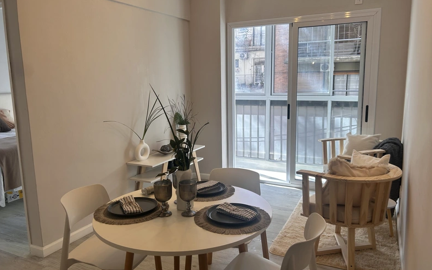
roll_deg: +0.9
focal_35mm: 28
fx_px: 330
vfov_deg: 44.5
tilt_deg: -9.9
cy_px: 134
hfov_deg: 66.5
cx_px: 217
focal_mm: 5.7
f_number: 1.5
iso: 32
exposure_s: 1/117
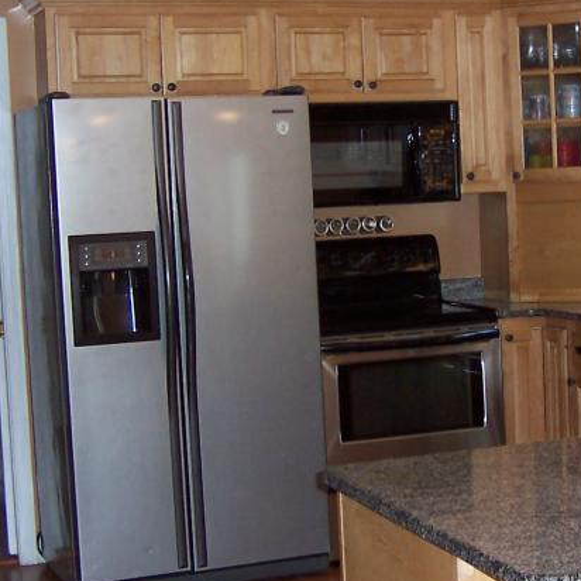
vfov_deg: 21.9
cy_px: 240
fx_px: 1500
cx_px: 485
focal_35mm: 79
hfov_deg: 21.6
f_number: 2.8
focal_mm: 5.6
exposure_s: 1/60
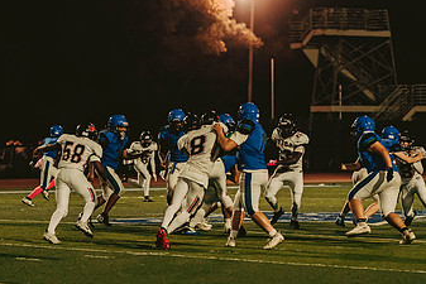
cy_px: 155
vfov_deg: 6.4
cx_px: 240
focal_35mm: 215
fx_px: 2545
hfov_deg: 9.6
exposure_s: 1/1000
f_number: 2.8
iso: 2500
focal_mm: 125
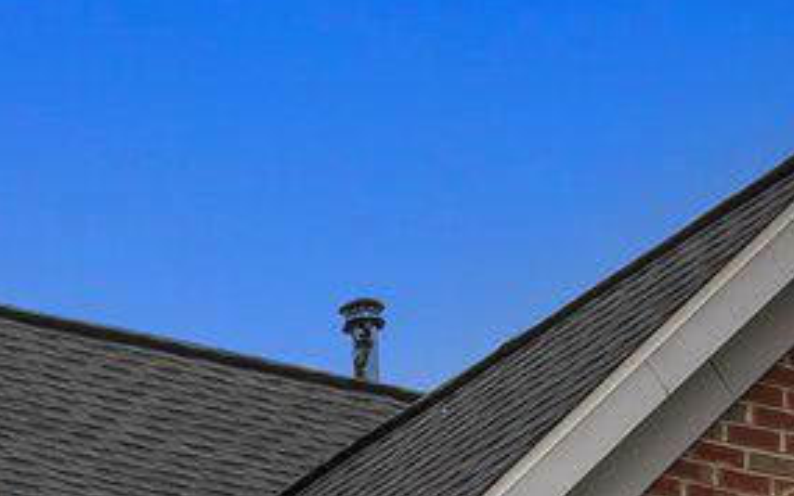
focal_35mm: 256
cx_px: 240
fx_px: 5539
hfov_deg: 8.2
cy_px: 1604
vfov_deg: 4.8
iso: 320
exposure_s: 1/200
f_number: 8
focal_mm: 35
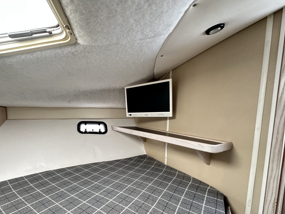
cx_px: 112
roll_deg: +0.9
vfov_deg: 73.9
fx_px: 140
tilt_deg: -5.3
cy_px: 129
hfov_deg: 89.7
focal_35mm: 17
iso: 320
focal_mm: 2.22
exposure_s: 1/93
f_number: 2.2
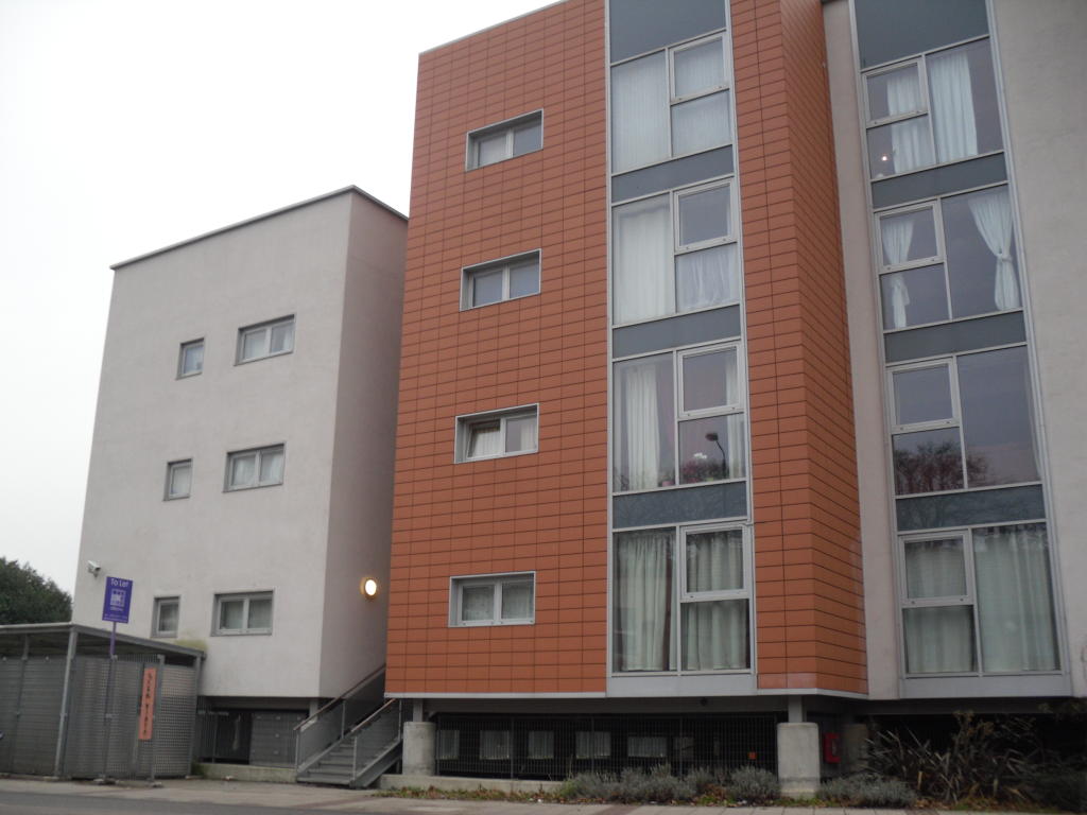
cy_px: 408
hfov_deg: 52.6
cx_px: 544
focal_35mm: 35
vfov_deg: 40.7
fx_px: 1099
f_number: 3
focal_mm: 6.3
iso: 100
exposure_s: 1/45
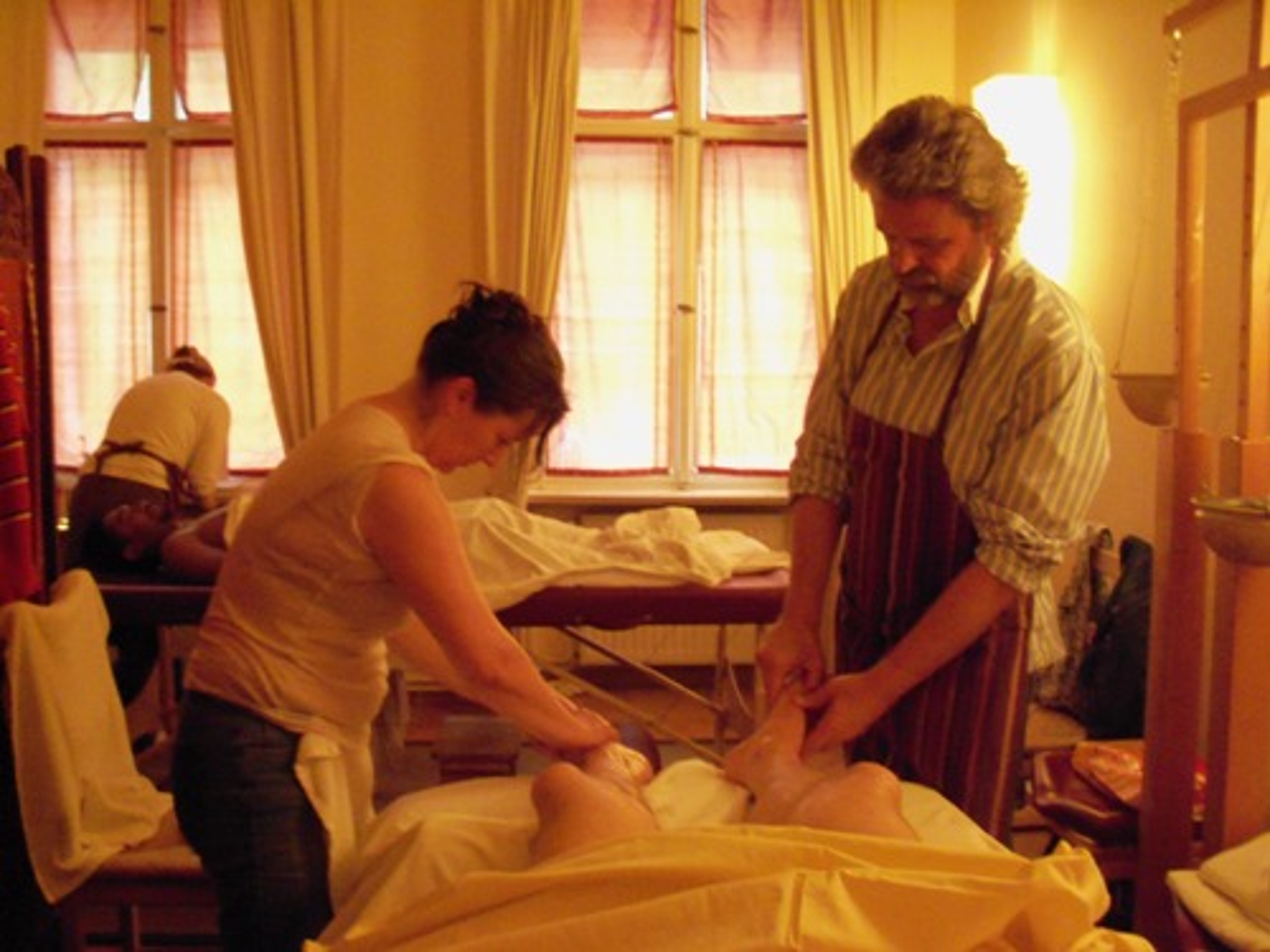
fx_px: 1284
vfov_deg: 40.7
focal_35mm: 35
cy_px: 476
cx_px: 635
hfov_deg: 52.6
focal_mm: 6.3
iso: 400
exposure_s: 1/8
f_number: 3
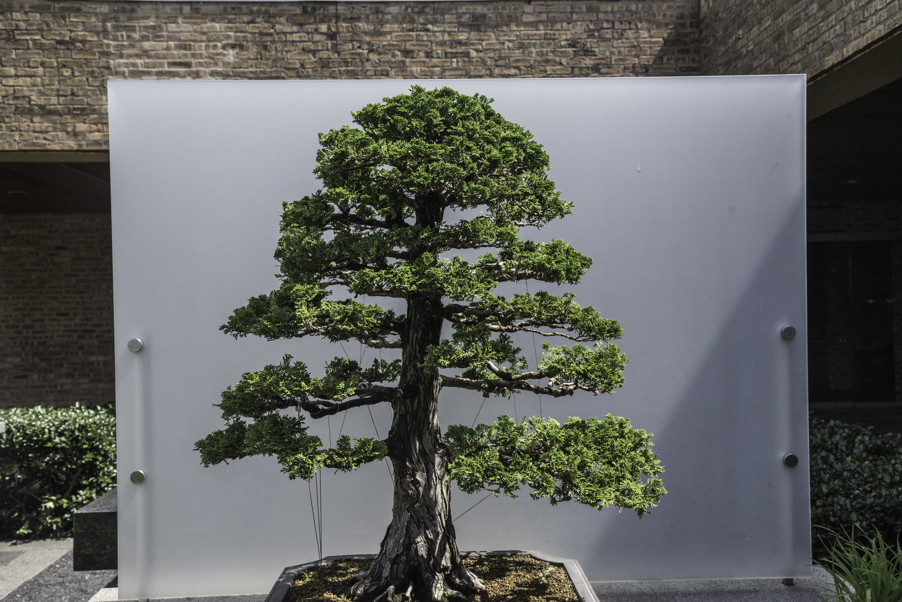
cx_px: 451
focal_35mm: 35
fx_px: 877
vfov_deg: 37.9
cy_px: 301
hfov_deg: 54.4
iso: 3200
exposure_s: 1/2500
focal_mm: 35
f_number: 10
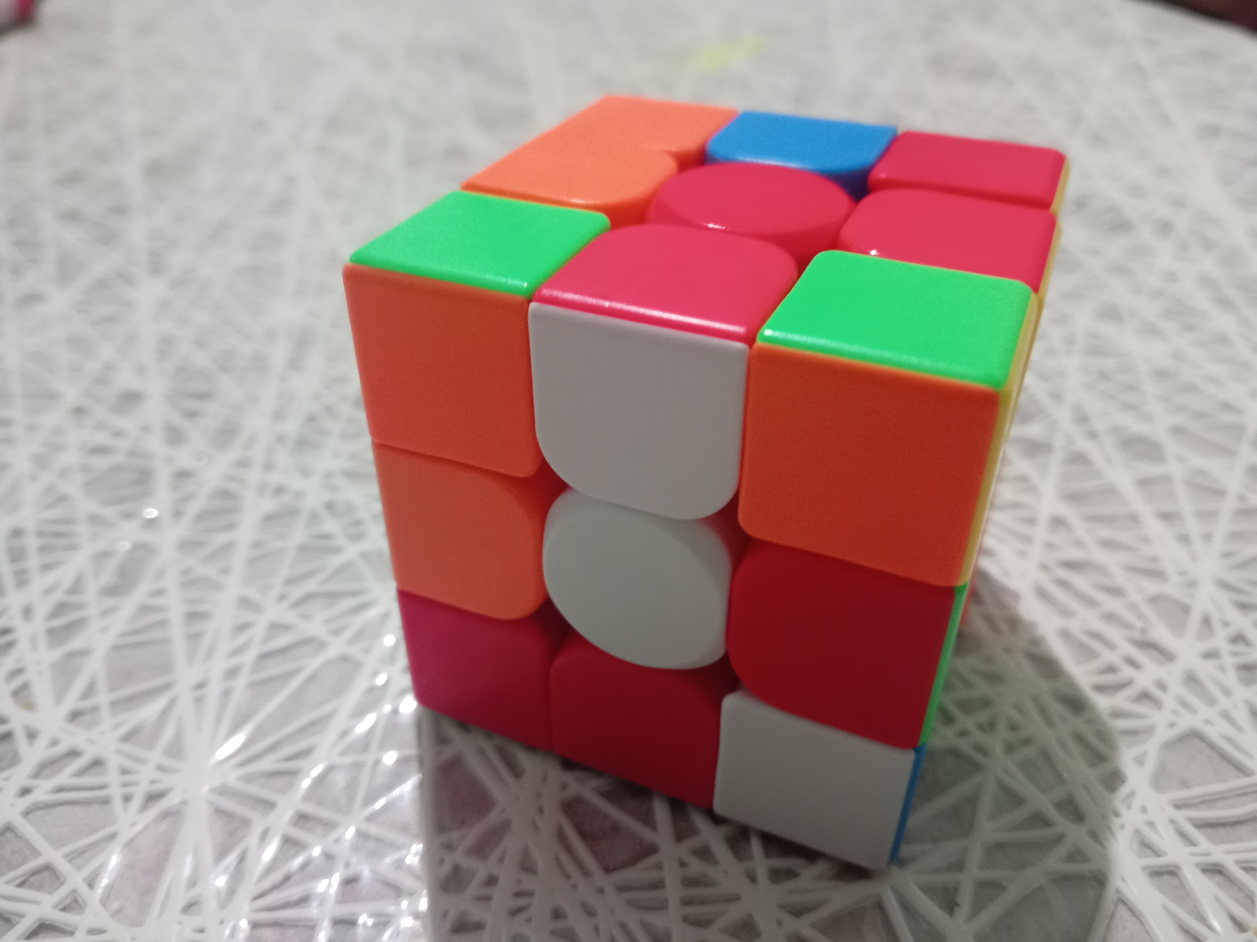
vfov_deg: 51.4
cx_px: 628
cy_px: 471
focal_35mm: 27
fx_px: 980
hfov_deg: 65.3
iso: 3400
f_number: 1.8
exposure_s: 1/14.3
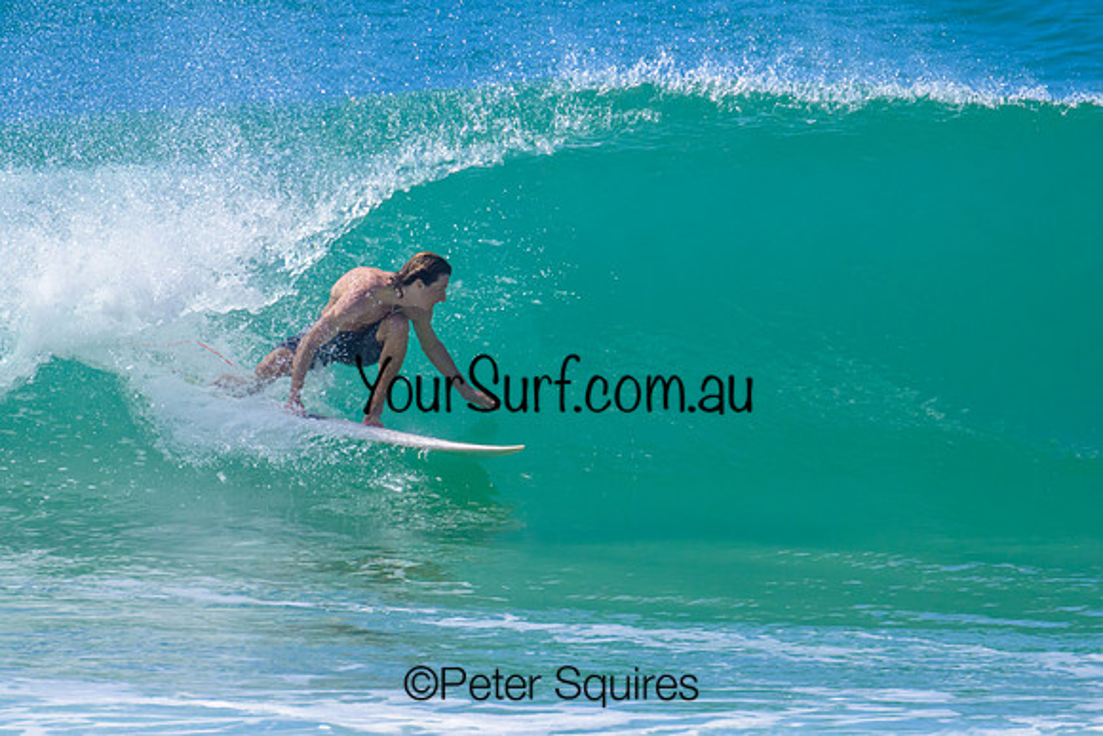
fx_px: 33678
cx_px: 485
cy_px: 230
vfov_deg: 1.3
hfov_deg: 1.9
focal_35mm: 1099
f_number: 11
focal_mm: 800
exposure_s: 1/2000
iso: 1400
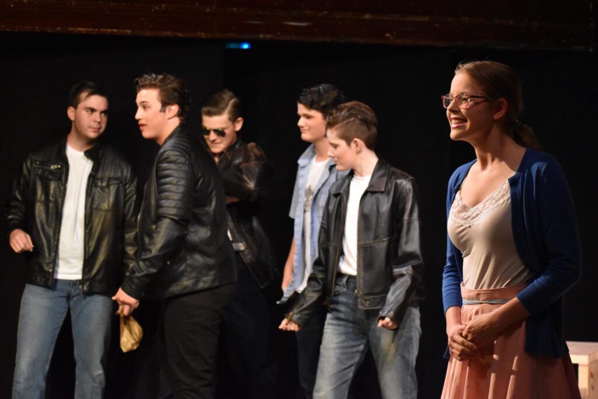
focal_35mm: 105
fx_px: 1744
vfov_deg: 13.0
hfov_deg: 19.5
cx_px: 299
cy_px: 200
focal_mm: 70
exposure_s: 1/160
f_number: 4.5
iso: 5000
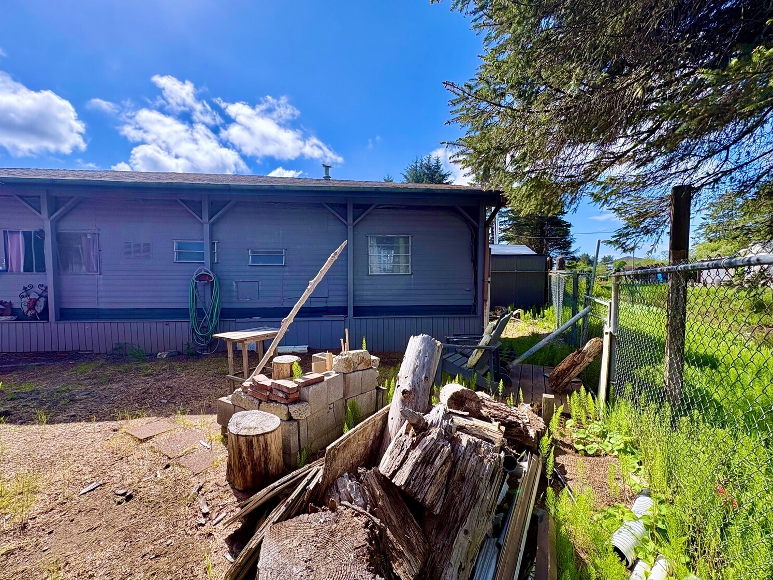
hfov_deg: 98.1
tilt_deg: -3.5
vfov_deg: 81.7
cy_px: 299
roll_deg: +0.6
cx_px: 399
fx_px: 335
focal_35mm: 15
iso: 64
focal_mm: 2.22
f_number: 2.2
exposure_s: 1/652
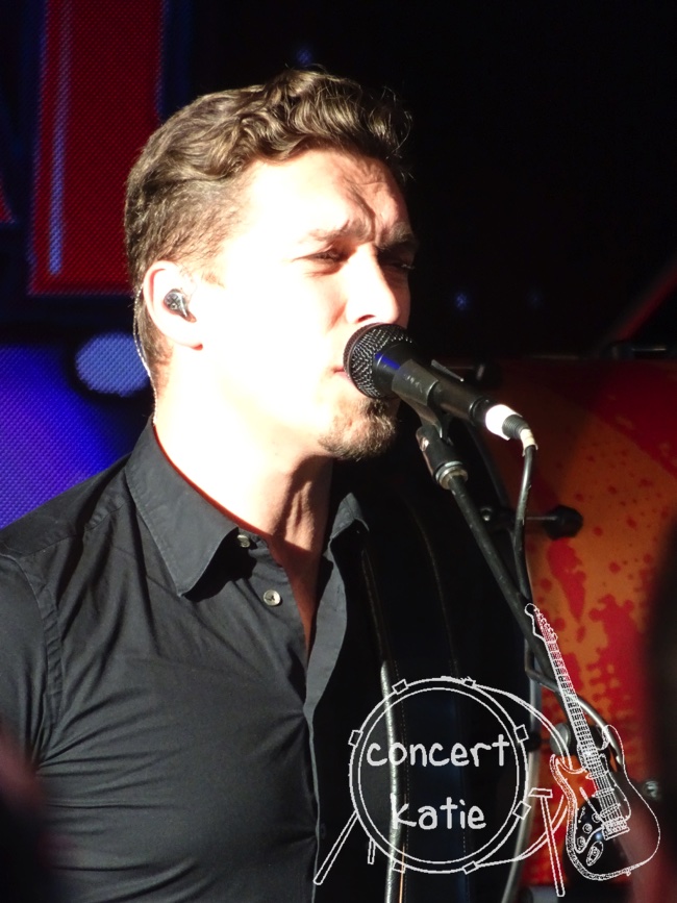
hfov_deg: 2.1
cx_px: 338
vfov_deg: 2.8
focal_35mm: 718
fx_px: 18728
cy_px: 452
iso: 800
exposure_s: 1/250
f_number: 6.3
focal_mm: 122.7
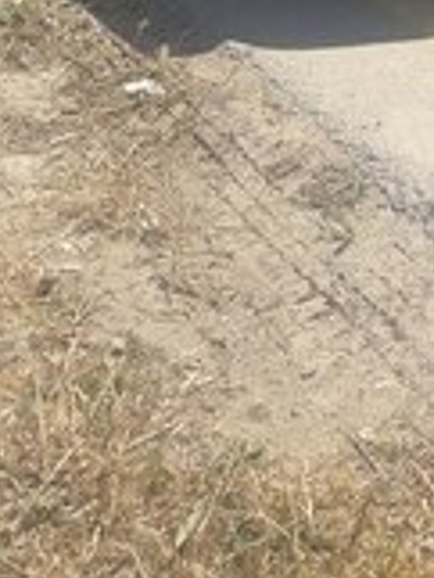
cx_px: 247
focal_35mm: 86
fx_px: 1436
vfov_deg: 19.7
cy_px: -287
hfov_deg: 17.2
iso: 40
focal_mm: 3.7
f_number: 1.9
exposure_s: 1/1401
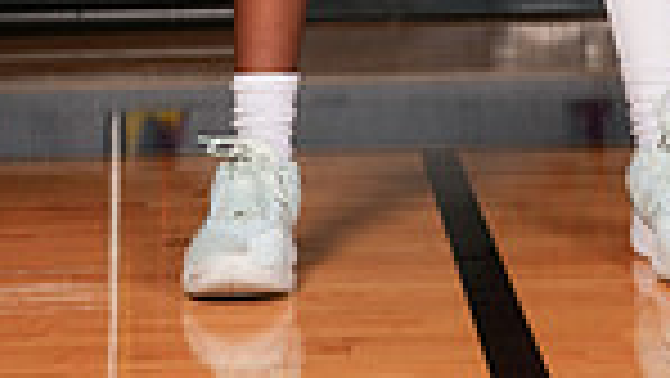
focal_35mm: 139
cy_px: -621
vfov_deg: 7.9
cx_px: 369
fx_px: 2471
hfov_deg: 15.4
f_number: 6.3
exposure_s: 1/200
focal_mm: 44
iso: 250
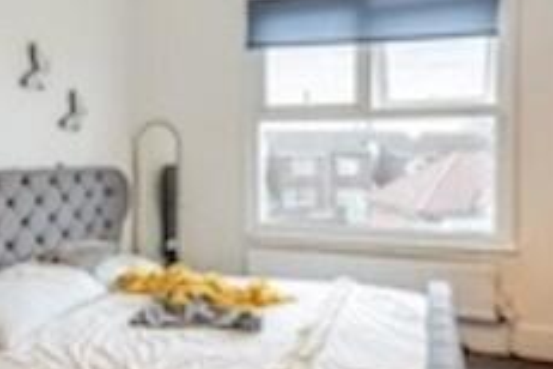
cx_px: 256
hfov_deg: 57.2
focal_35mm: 33
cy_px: 147
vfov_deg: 39.8
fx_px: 507
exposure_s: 1/3
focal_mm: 16
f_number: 8
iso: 100
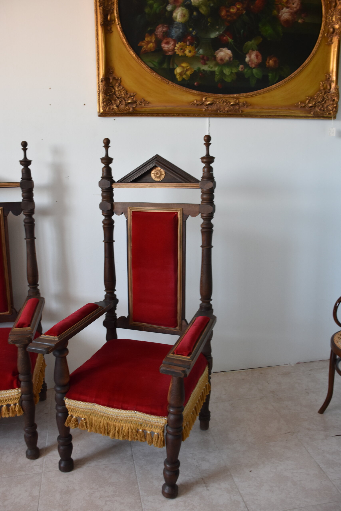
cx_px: 170
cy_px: 256
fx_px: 426
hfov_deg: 43.6
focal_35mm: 30
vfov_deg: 61.9
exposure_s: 1/60
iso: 800
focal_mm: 20
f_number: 4
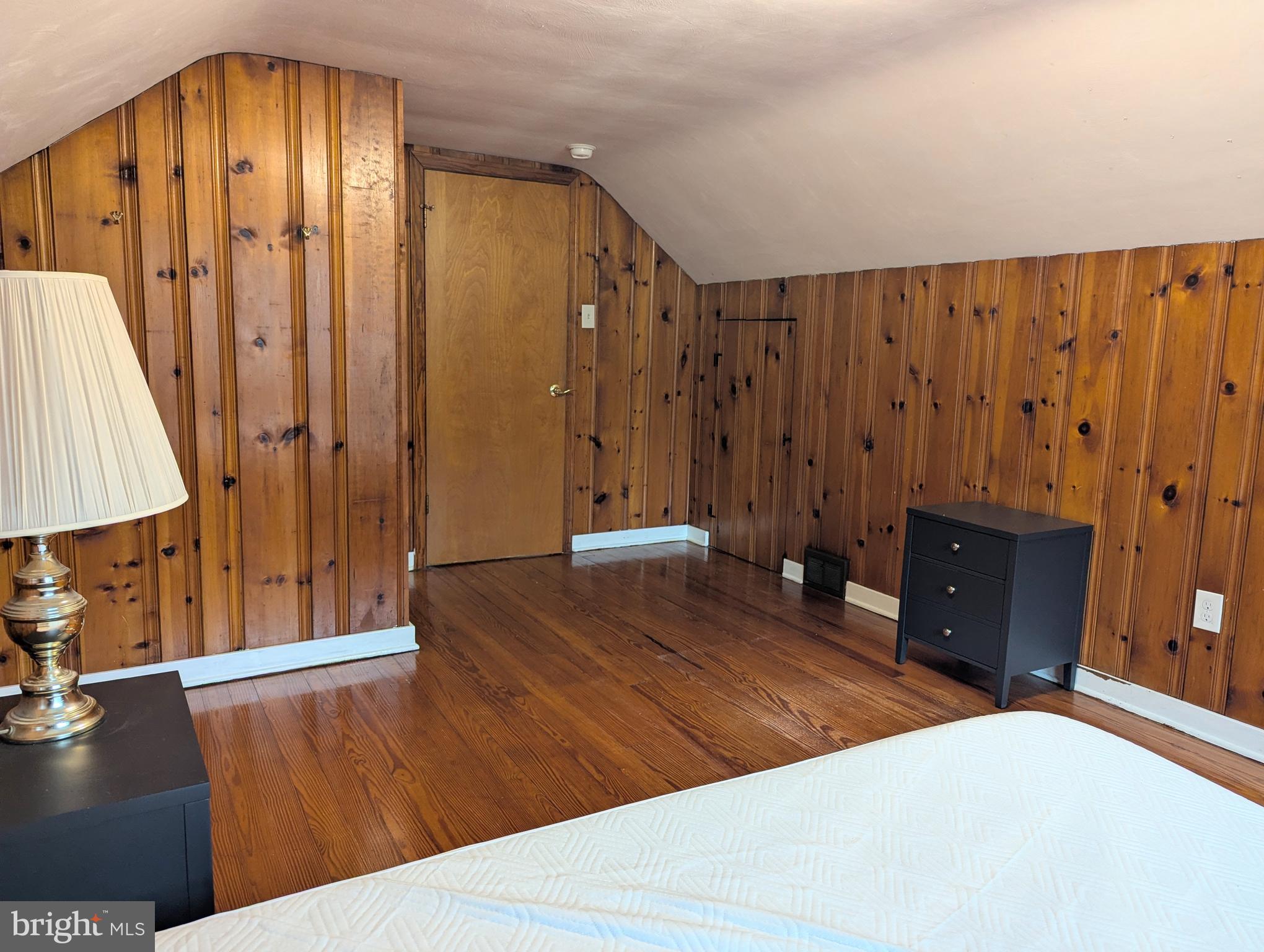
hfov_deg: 71.5
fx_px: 878
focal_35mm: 24
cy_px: 476
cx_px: 632
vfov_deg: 56.9
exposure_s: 1/24
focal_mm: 6.81
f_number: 1.85
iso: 111
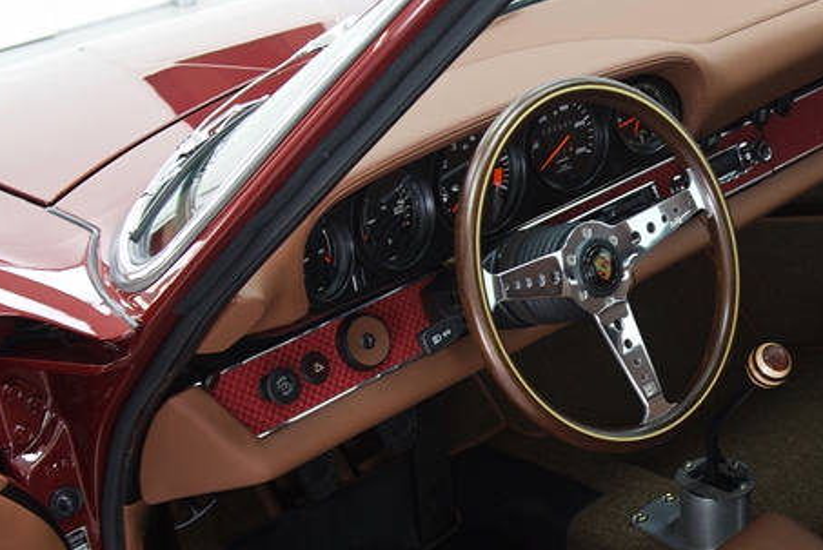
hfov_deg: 25.9
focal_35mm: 75
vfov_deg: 18.1
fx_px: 1716
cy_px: 416
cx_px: 778
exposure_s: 1/8
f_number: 5.6
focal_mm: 34
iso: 100
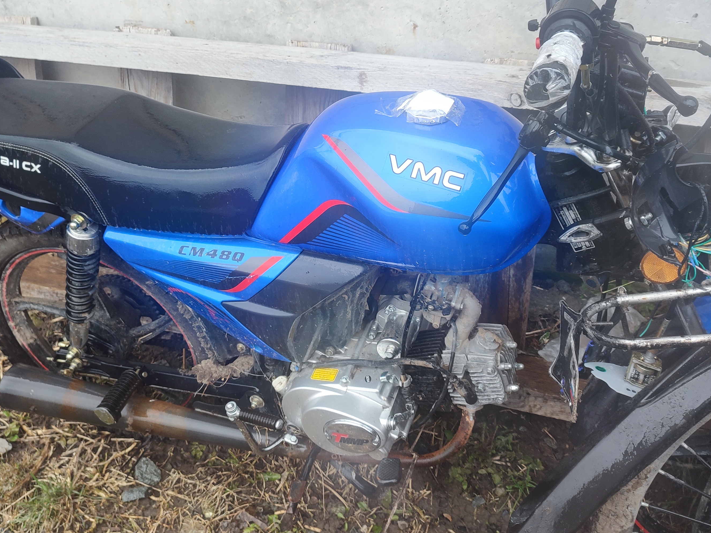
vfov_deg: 39.6
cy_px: 225
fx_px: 739
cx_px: 376
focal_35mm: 36
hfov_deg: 51.3
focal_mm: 5.89
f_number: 1.89
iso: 80
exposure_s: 1/50
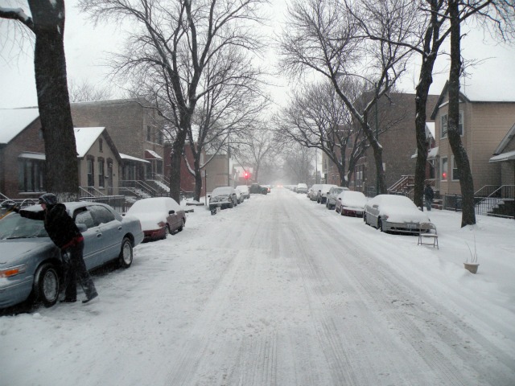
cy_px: 193
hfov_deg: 65.3
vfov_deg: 51.4
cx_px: 258
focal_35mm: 27
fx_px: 402
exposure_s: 1/59.8
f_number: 2.8
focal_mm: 4.7
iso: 190
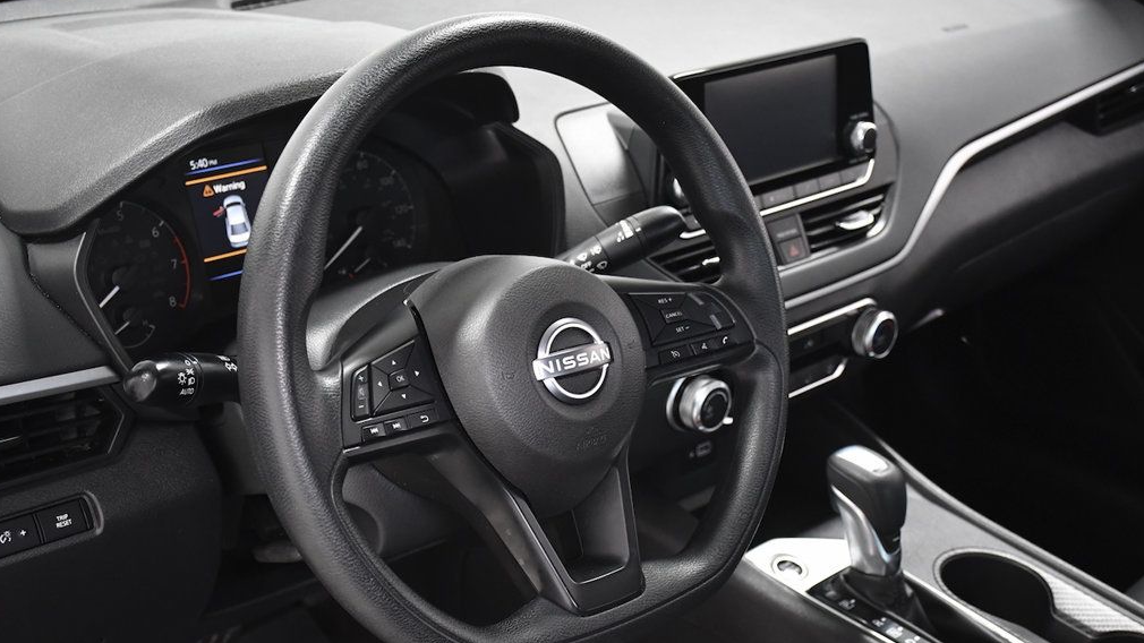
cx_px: 566
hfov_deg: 40.6
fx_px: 1547
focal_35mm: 51
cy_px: 371
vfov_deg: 23.5
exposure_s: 1/125
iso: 2500
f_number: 4.5
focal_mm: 32
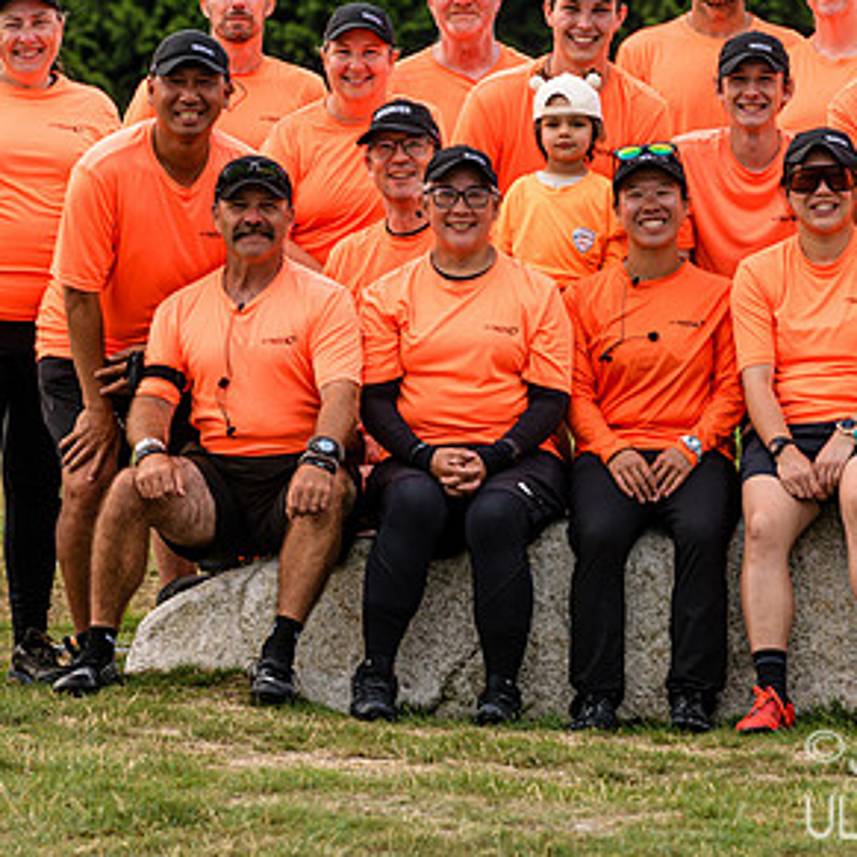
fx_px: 9103
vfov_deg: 5.4
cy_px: 267
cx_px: 610
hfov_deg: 5.4
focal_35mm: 325
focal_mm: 180
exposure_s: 1/250
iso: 250
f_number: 8
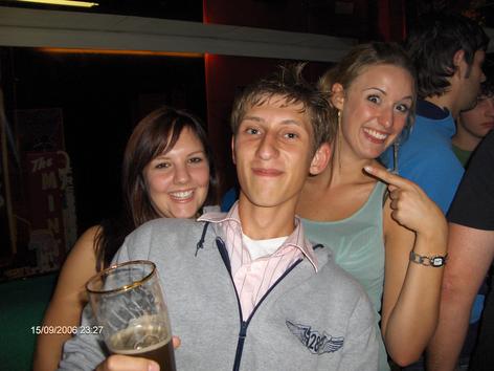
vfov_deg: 40.7
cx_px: 247
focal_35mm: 35
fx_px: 499
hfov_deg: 52.6
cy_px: 186
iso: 100
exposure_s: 1/60
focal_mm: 5.8
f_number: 2.6
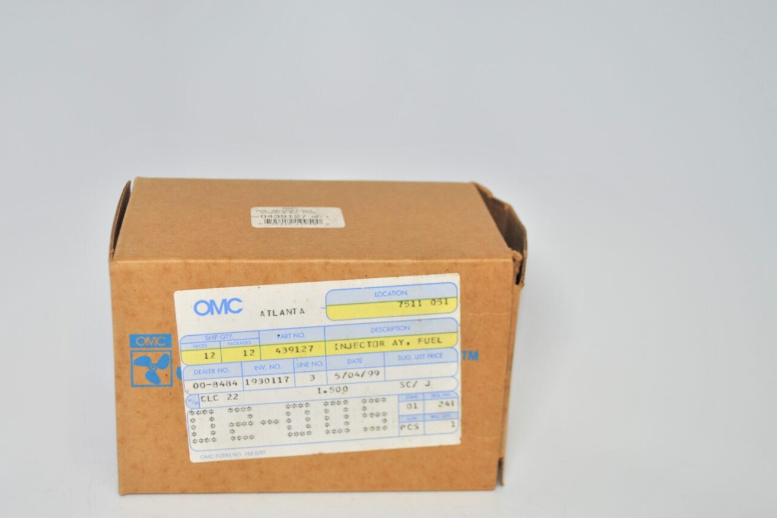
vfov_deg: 22.6
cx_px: 319
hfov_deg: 33.3
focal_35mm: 60
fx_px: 1295
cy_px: 302
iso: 100
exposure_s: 1/60
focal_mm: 32
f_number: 5
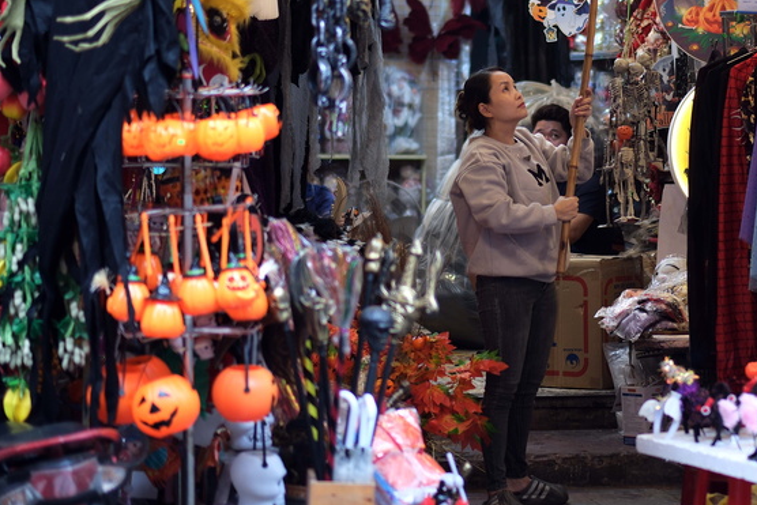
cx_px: 562
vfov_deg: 10.1
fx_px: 2860
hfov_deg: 15.0
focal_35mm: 136
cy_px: 112
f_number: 1.2
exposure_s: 1/250
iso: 160
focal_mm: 56
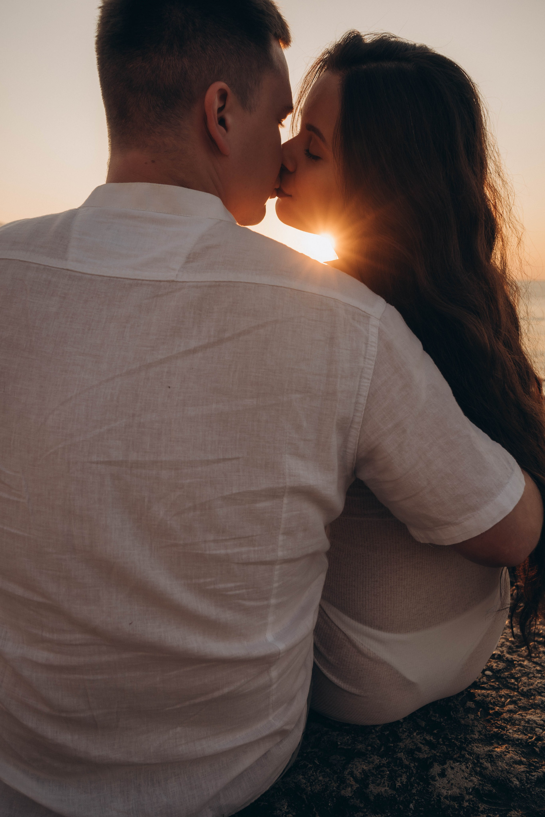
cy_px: 408
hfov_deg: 46.4
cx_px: 272
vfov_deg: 65.5
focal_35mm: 28
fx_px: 636
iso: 200
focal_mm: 28
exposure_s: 1/200
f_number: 5.6
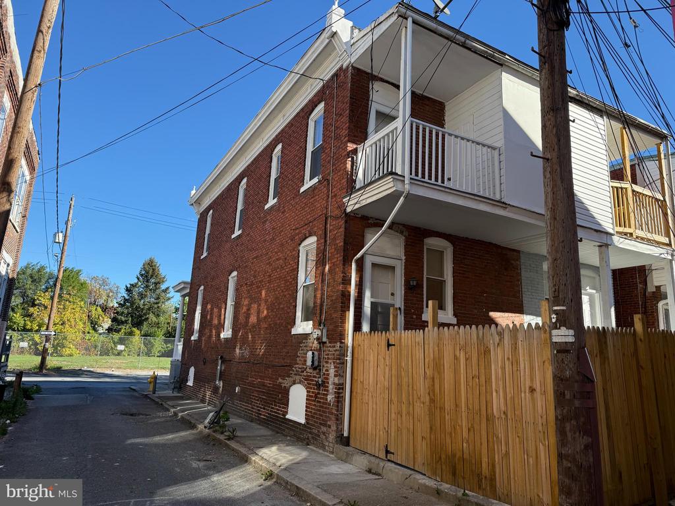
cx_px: 338
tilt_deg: +13.0
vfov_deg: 56.8
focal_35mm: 24
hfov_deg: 71.6
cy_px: 253
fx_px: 468
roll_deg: -2.6
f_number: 1.78
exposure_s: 1/2232
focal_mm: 6.76
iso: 100
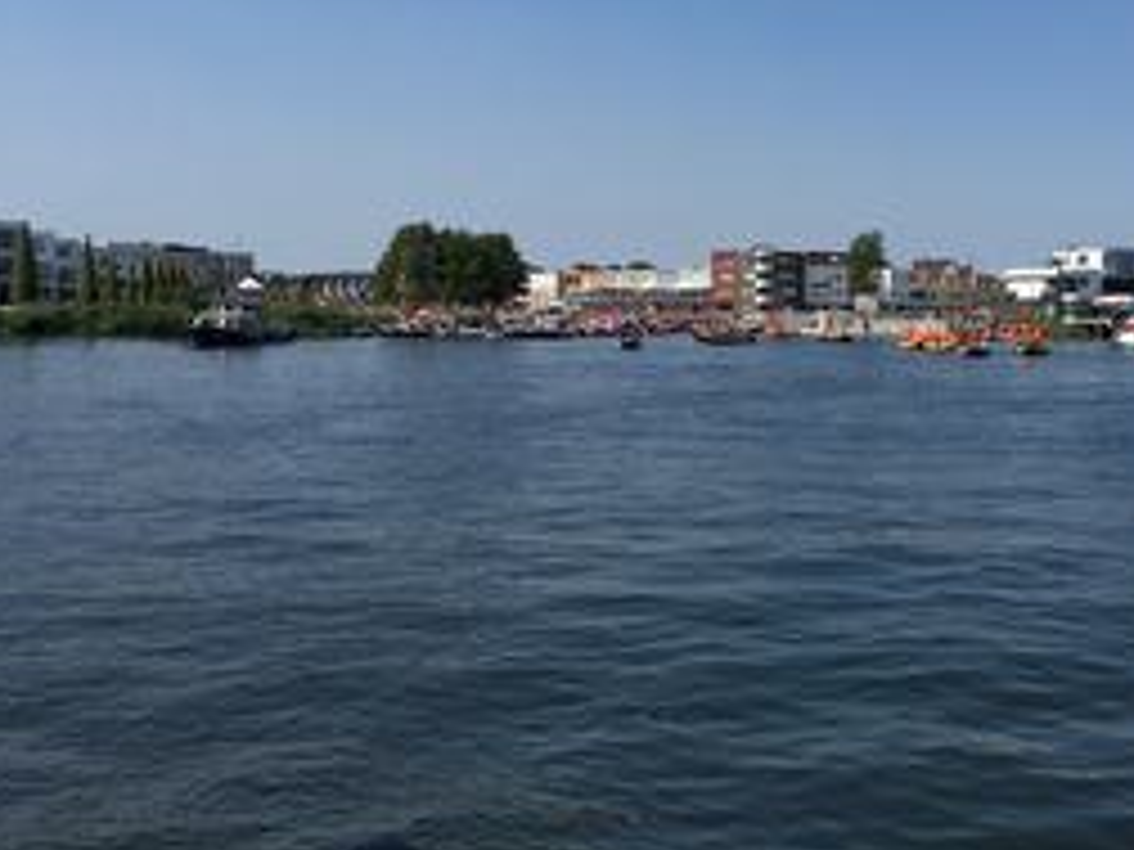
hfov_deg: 40.5
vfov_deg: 31.5
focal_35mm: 46
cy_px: 405
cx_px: 801
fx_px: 1507
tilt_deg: -4.8
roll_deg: -0.3
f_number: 2.2
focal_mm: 4.2
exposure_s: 1/1508
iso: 25
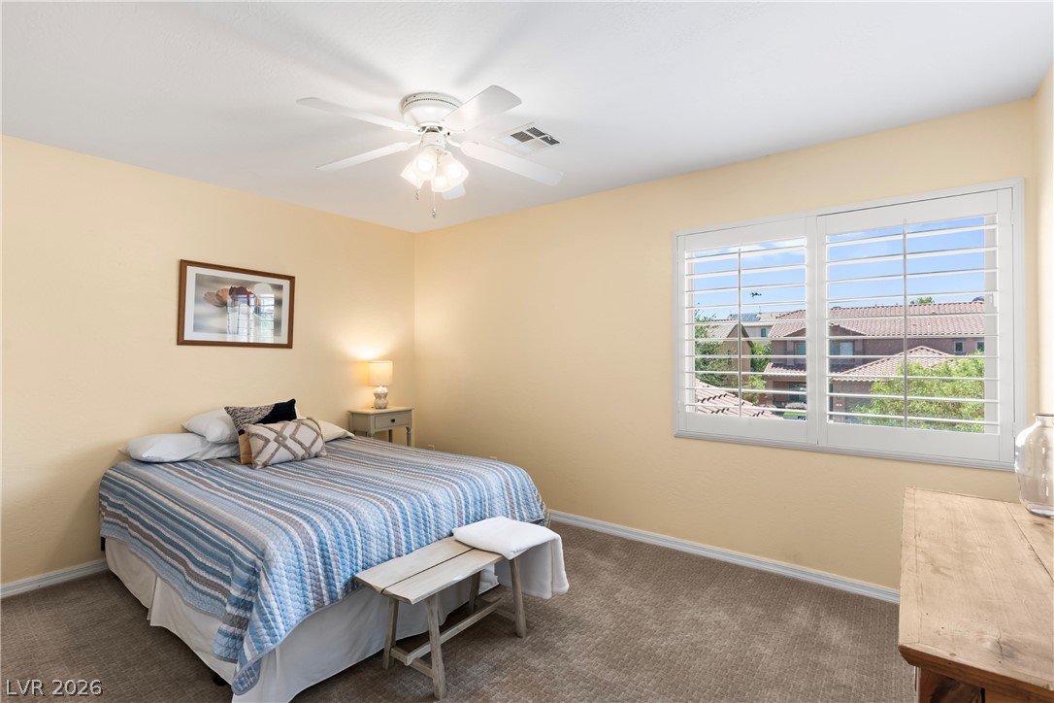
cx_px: 527
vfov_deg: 70.4
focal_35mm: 17
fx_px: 498
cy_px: 352
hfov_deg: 93.3
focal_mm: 17
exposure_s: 1/100
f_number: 8
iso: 400
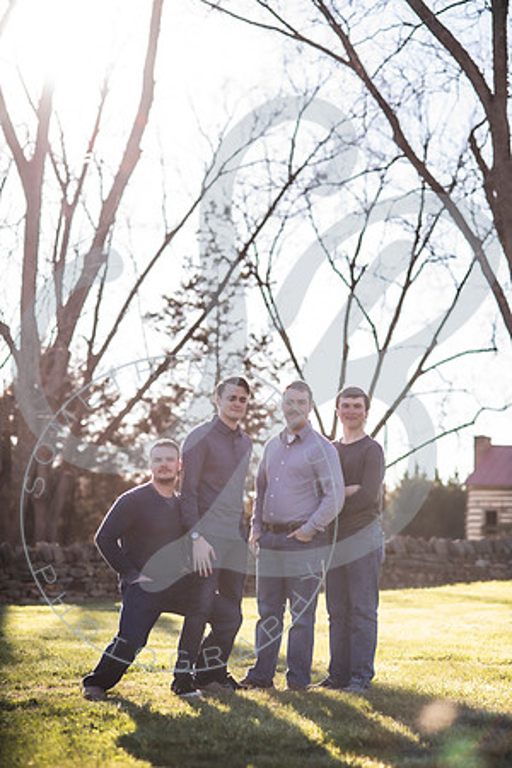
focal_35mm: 85
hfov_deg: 16.1
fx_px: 1813
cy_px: 384
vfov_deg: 23.9
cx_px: 256
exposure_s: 1/640
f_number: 2.8
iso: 100
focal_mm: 85
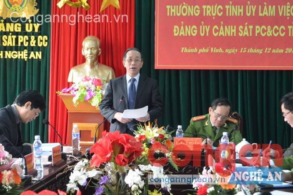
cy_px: 98
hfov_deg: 25.1
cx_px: 146
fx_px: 659
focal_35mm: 81
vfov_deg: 16.8
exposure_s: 1/30
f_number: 5.6
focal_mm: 30
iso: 1400
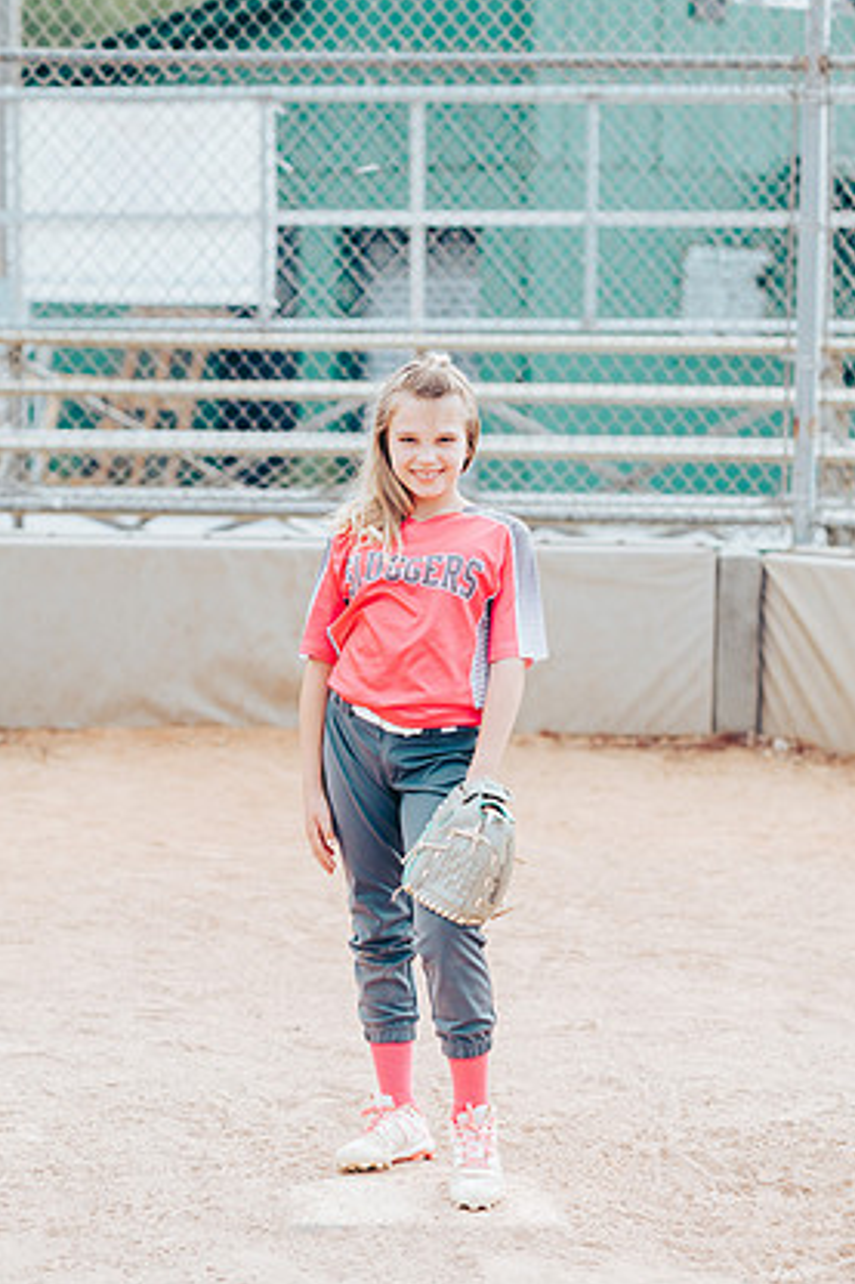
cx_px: 435
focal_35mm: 92
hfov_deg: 14.9
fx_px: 3280
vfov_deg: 22.1
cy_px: 651
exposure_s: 1/640
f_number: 2.8
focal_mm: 85
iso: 160
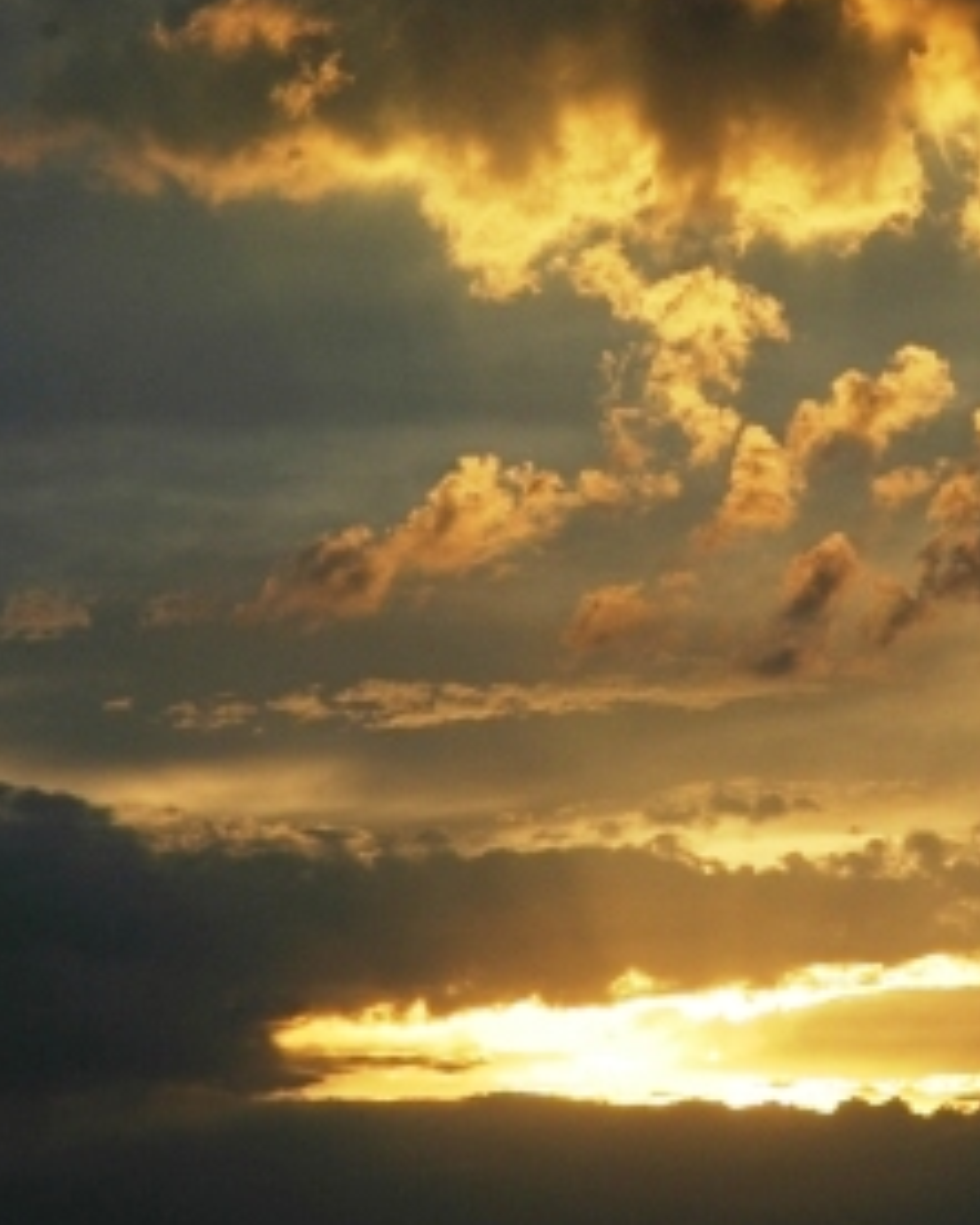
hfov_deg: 9.7
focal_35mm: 160
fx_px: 5798
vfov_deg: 12.0
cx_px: 652
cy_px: 395
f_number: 9
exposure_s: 1/160
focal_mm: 70
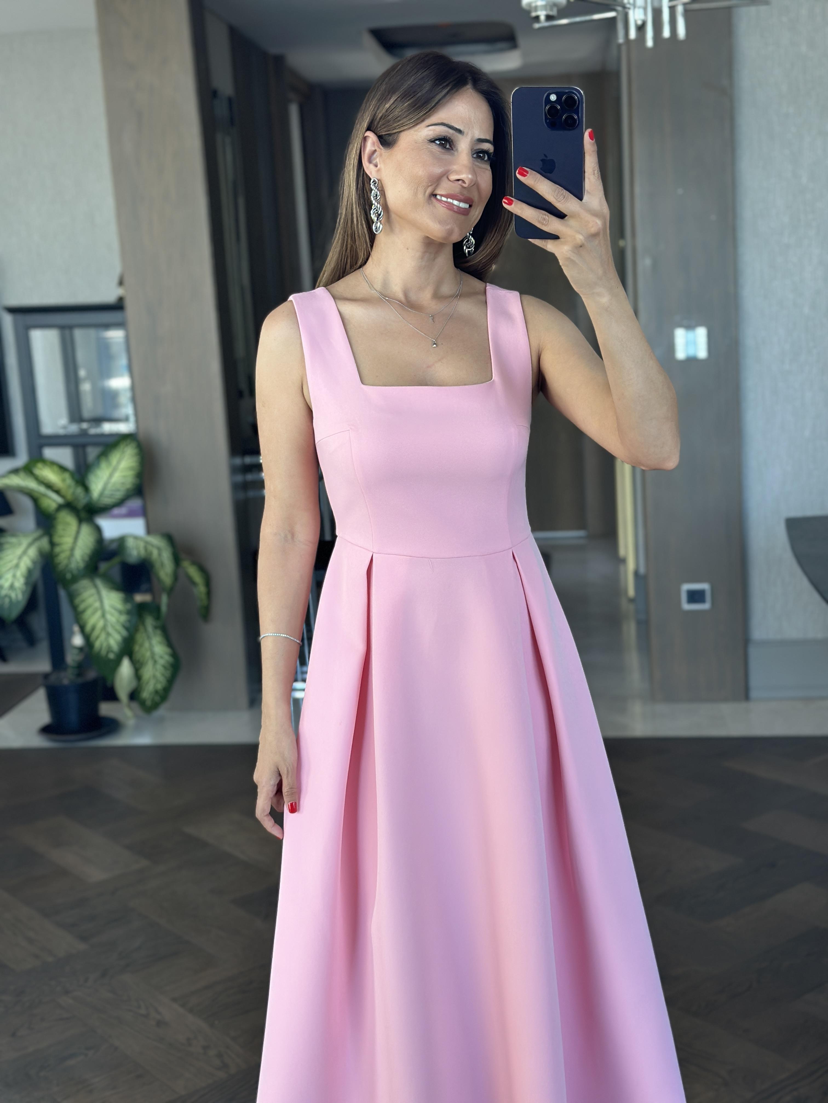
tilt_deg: -20.3
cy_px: 552
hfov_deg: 30.3
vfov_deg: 39.7
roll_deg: +4.2
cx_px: 414
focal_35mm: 48
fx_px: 1531
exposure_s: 1/137
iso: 100
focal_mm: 6.86
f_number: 1.78
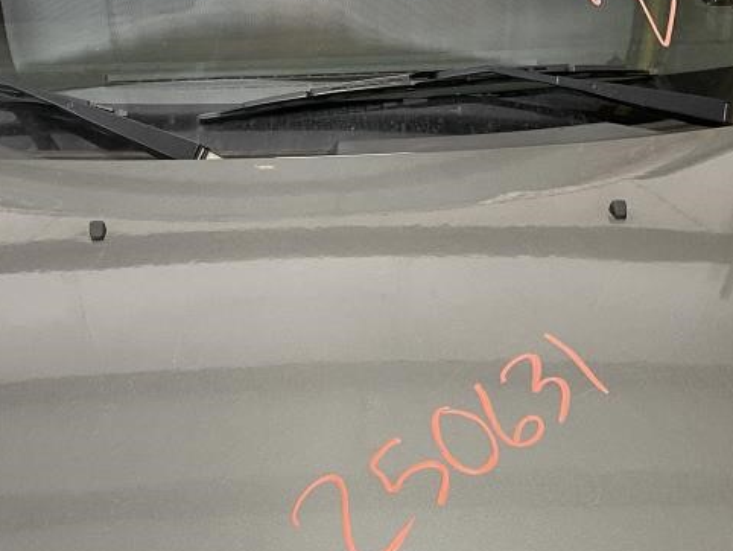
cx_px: 379
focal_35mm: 69
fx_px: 1462
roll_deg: +0.5
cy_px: 683
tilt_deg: -39.5
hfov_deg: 28.1
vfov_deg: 19.9
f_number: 1.8
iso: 160
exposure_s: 1/60
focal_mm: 4.25
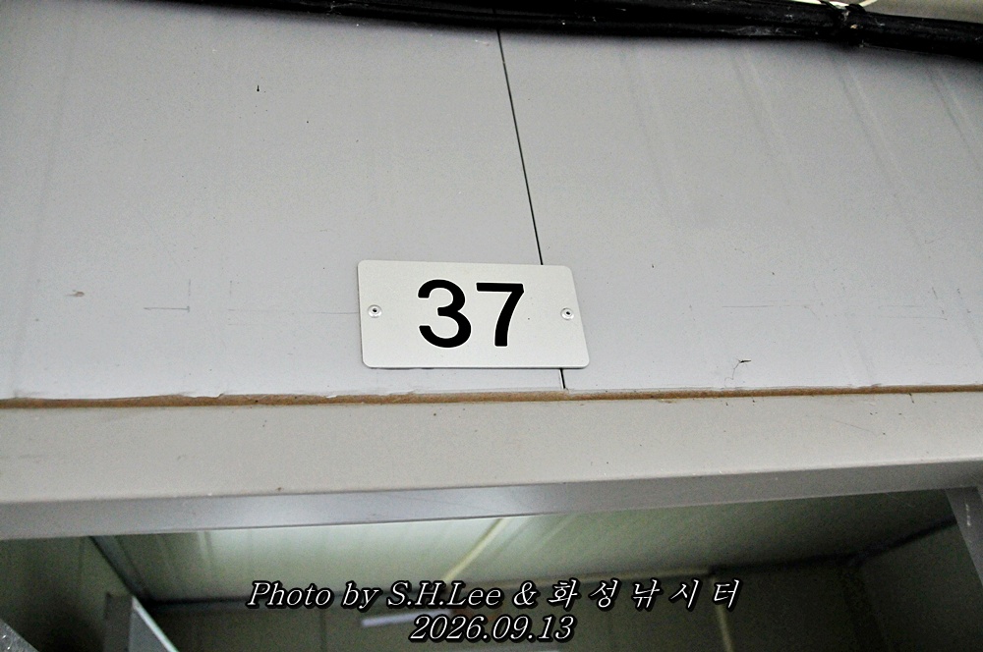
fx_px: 900
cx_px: 492
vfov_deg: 39.9
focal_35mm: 33
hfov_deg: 57.3
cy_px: 326
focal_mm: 22
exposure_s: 1/640
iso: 1600
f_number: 3.8
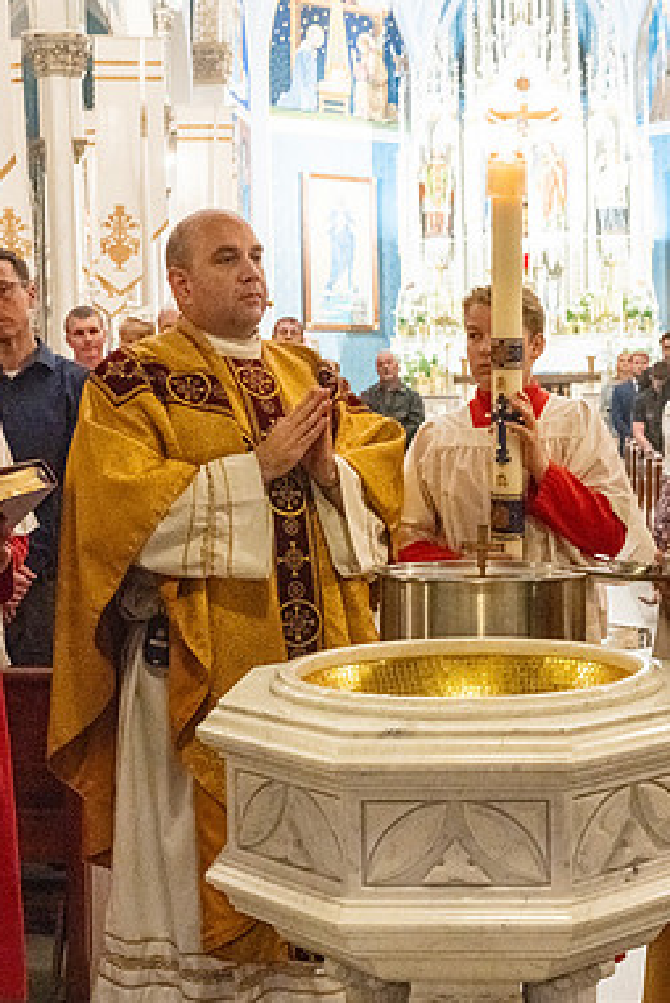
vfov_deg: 32.9
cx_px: 451
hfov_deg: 22.2
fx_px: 1700
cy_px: 505
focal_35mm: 61
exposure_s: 1/60
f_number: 7.1
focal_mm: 40
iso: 5000
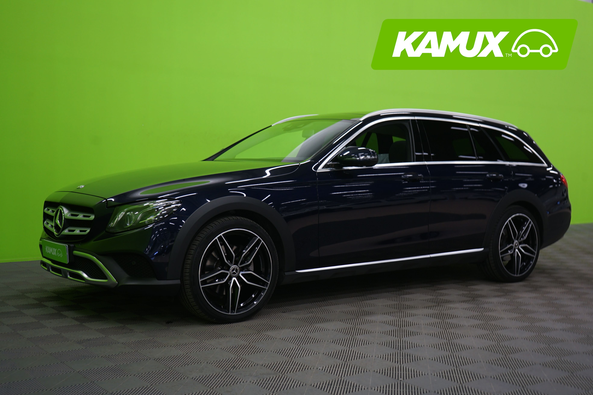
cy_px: 198
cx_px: 296
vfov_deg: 31.9
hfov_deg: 46.4
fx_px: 692
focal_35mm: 42
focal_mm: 42
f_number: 5
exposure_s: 1/10
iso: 400
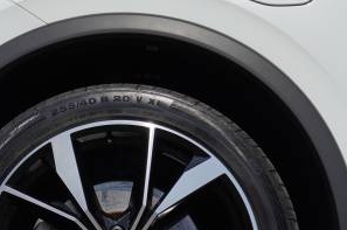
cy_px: 229
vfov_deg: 11.0
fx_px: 1184
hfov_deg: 16.6
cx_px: 113
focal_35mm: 123
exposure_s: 1/1250
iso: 200
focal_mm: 38
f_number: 5.6
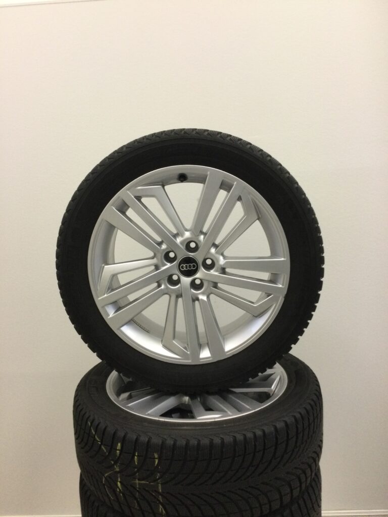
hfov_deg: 45.4
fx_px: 463
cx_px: 194
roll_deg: +3.9
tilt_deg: -9.5
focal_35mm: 31
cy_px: 258
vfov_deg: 58.4
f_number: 2.4
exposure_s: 1/33
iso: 125
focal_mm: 3.3
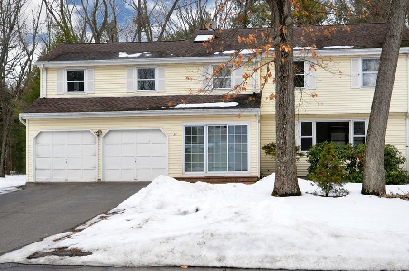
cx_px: 222
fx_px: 386
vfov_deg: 38.7
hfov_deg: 55.8
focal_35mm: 34
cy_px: 122
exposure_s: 1/640
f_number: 8
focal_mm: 20
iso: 1000
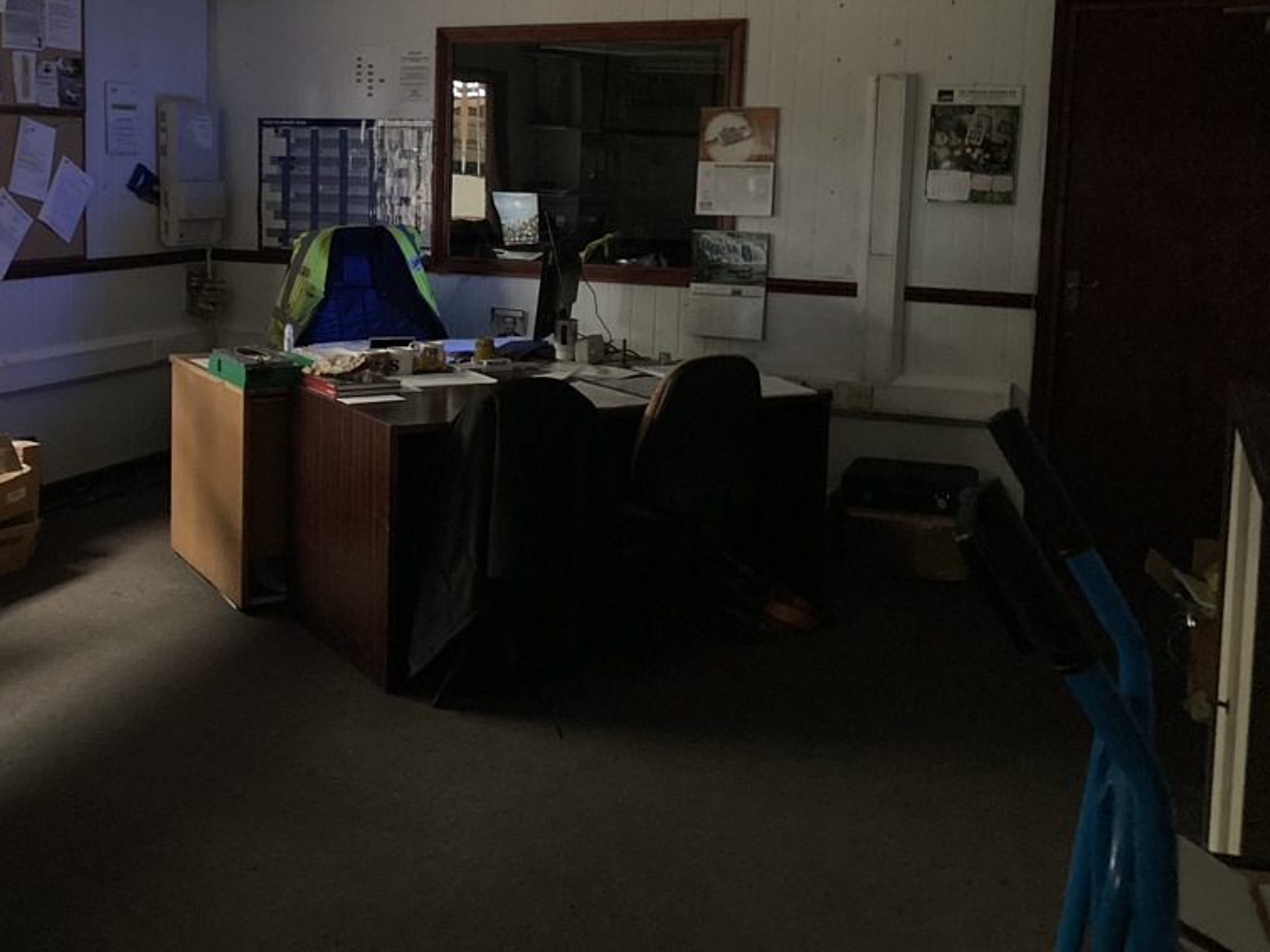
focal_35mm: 38
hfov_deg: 48.3
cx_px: 441
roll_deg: -1.9
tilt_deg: -8.6
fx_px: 1394
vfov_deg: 37.3
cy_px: 318
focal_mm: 3.99
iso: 1250
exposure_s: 1/15
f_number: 1.8
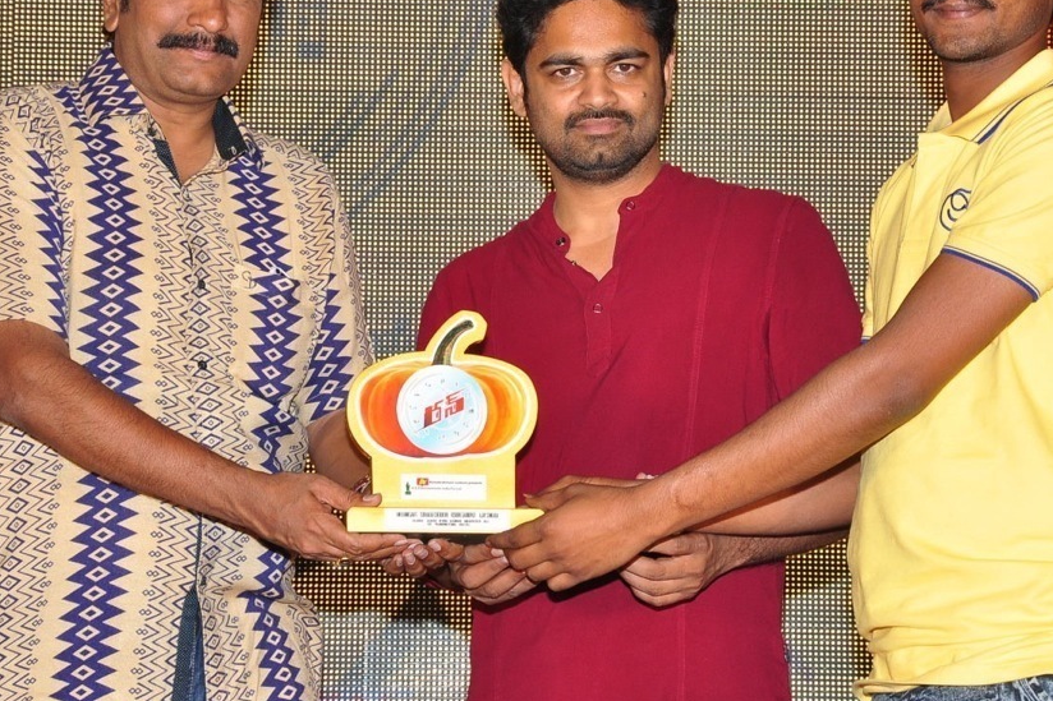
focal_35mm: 144
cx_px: 603
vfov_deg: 9.5
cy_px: 255
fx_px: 4211
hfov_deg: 14.2
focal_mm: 66
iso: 500
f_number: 8
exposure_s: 1/125
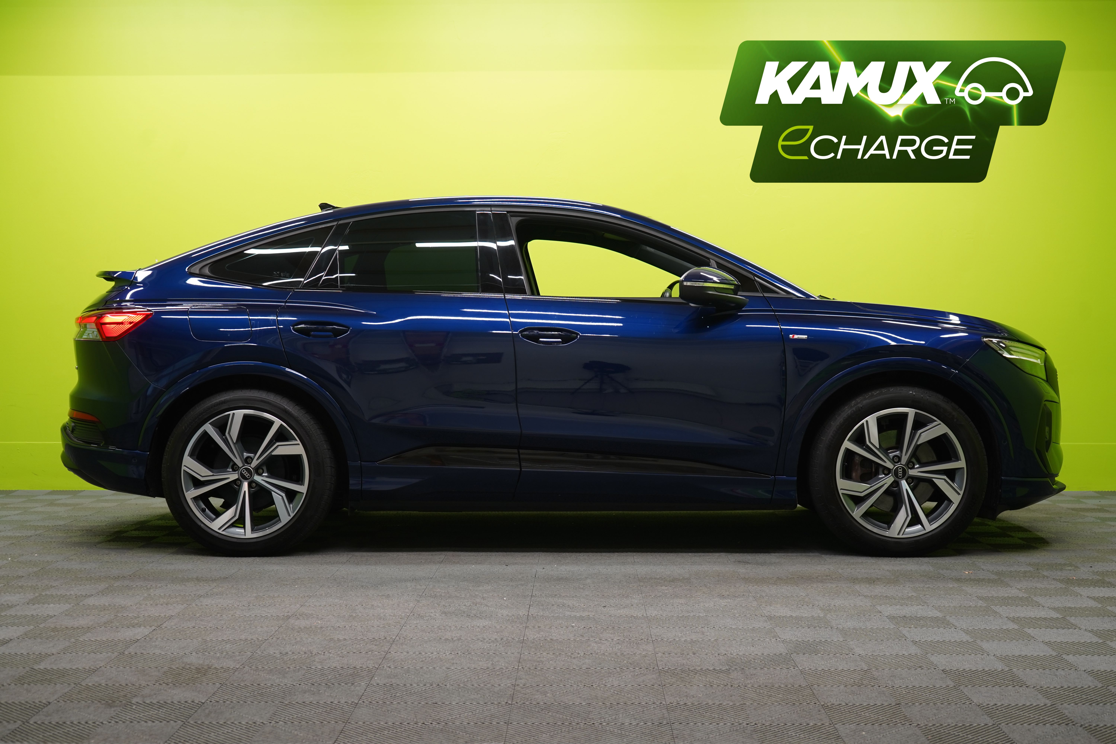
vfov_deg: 28.6
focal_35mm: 47
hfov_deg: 41.9
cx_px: 558
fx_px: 1457
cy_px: 372
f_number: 5
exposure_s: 1/25
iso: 400
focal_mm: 47
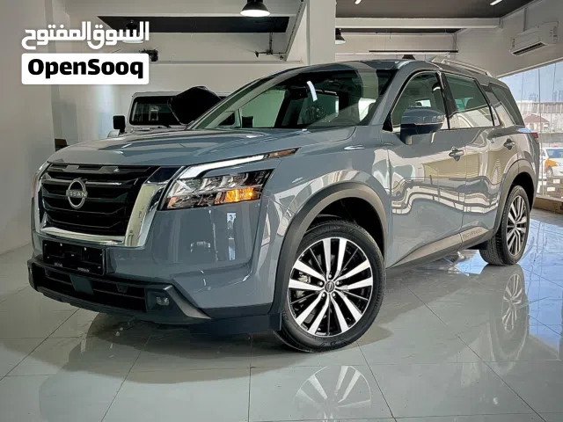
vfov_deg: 53.1
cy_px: 211
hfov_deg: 67.3
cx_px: 282
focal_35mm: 26
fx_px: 423
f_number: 1.6
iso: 50
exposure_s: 1/357
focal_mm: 5.1
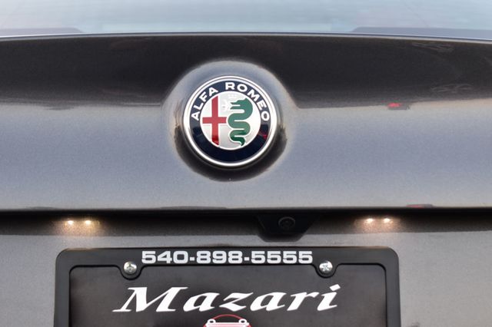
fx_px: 1127
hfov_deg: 24.6
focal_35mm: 82
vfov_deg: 16.5
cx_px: 246
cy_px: 164
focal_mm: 55
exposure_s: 1/25
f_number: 7.1
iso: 400
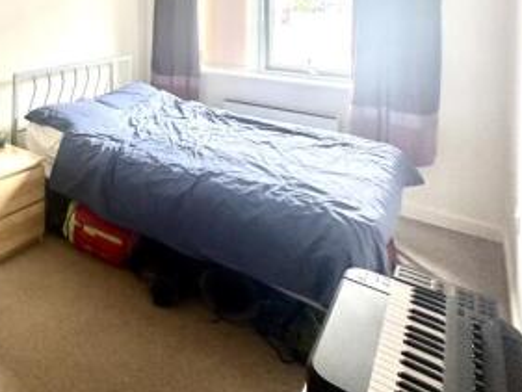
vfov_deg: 42.4
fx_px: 437
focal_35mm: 29
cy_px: 10
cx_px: 36
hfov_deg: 52.7
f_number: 2.2
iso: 320
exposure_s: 1/73
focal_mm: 2.22
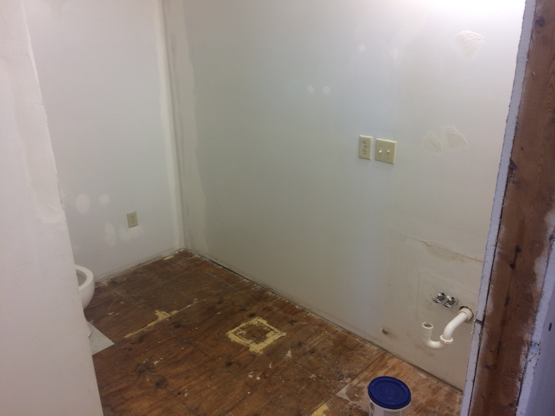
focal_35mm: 29
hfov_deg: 61.7
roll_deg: +2.5
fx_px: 465
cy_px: 208
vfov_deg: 48.2
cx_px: 278
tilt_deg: -20.6
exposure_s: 1/30
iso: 40
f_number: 2.2
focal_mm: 4.15
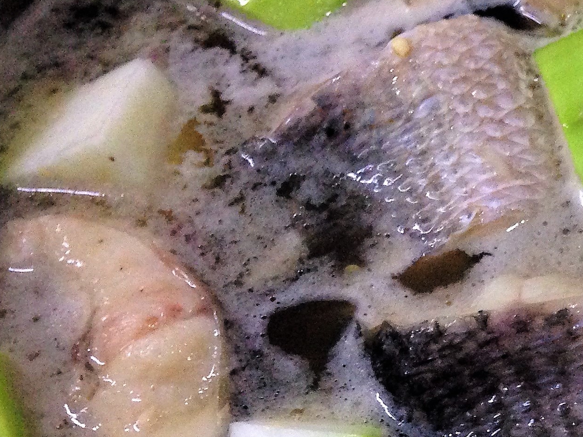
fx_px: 1448
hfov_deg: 21.3
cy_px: 371
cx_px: 682
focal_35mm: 86
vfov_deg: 17.0
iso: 250
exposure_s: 1/20
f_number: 2.4
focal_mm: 4.12
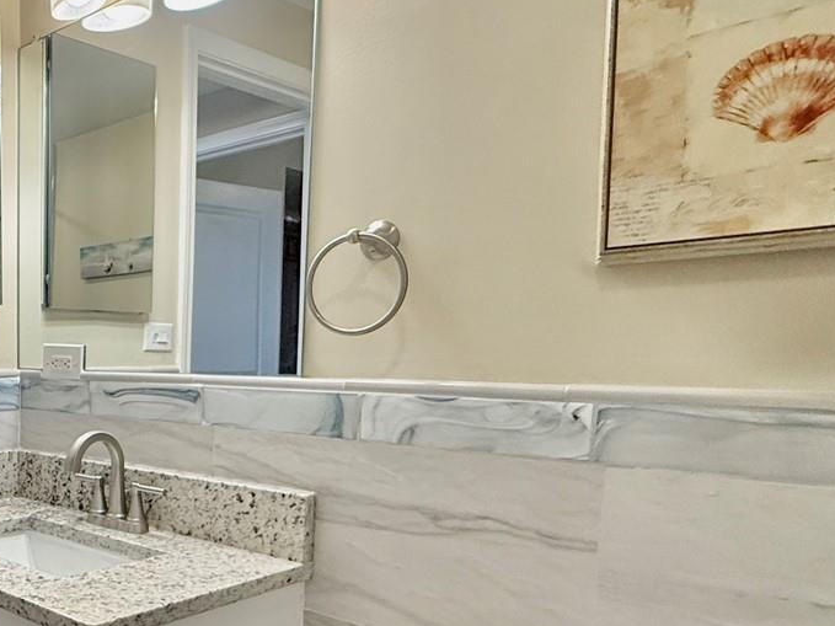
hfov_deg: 45.7
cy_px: 432
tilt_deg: -5.6
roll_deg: -0.1
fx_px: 796
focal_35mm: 33
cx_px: -18
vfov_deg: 42.2
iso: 200
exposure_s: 1/120
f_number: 2.2
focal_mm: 2.22
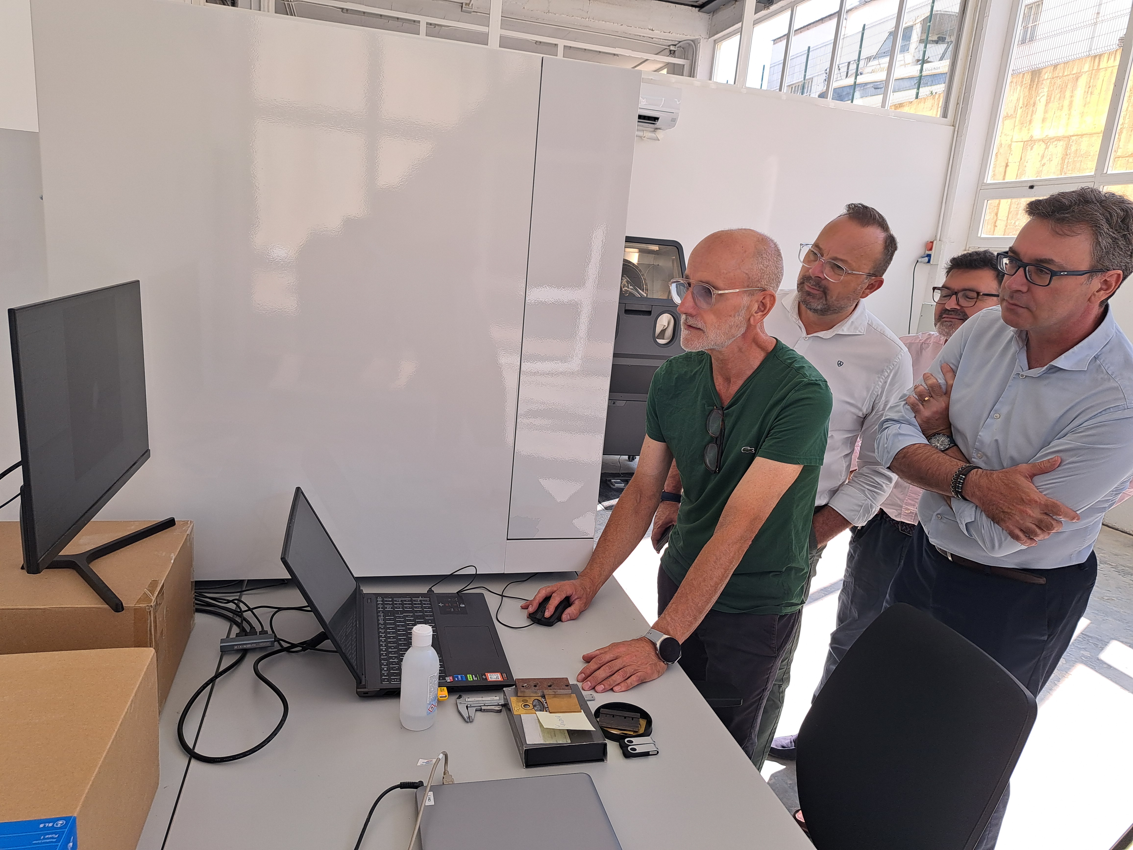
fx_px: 786
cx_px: 566
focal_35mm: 24
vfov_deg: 56.8
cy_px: 425
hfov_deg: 71.6
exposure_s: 1/187
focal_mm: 5.23
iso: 50
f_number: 1.8
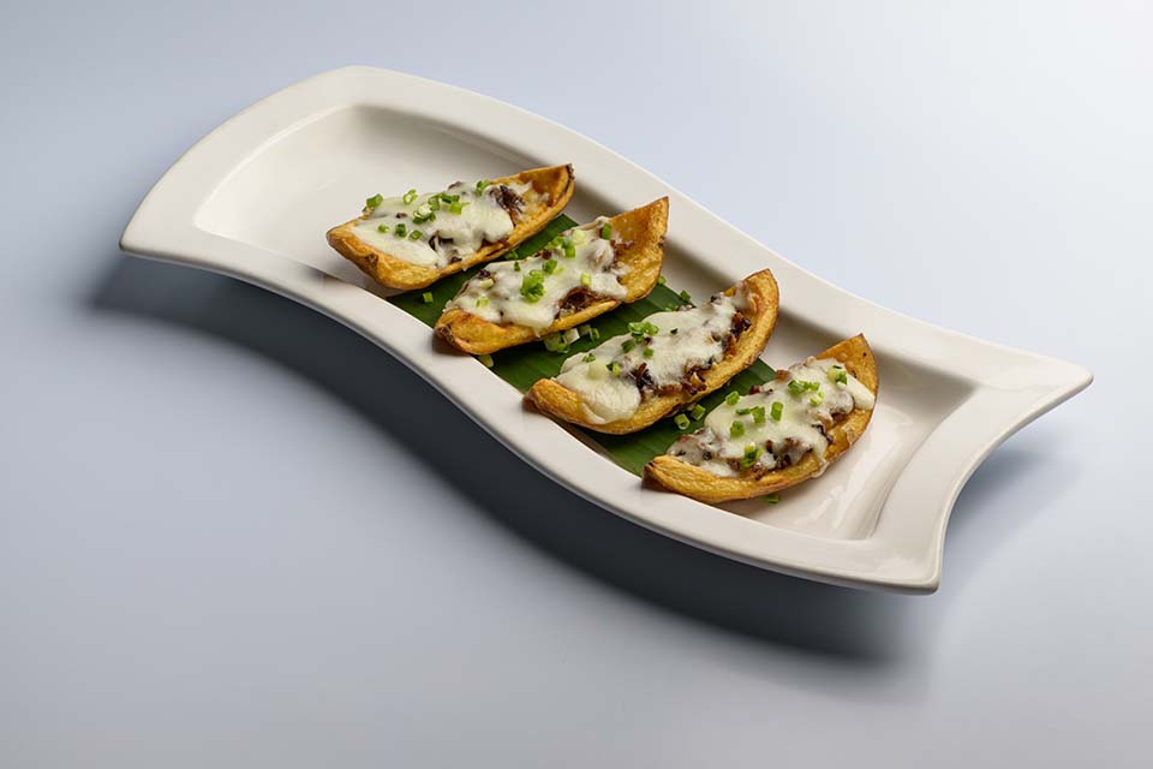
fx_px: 2722
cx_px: 576
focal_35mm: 85
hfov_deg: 23.9
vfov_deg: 16.1
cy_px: 384
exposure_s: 1/200
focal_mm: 85
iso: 80
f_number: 8.5
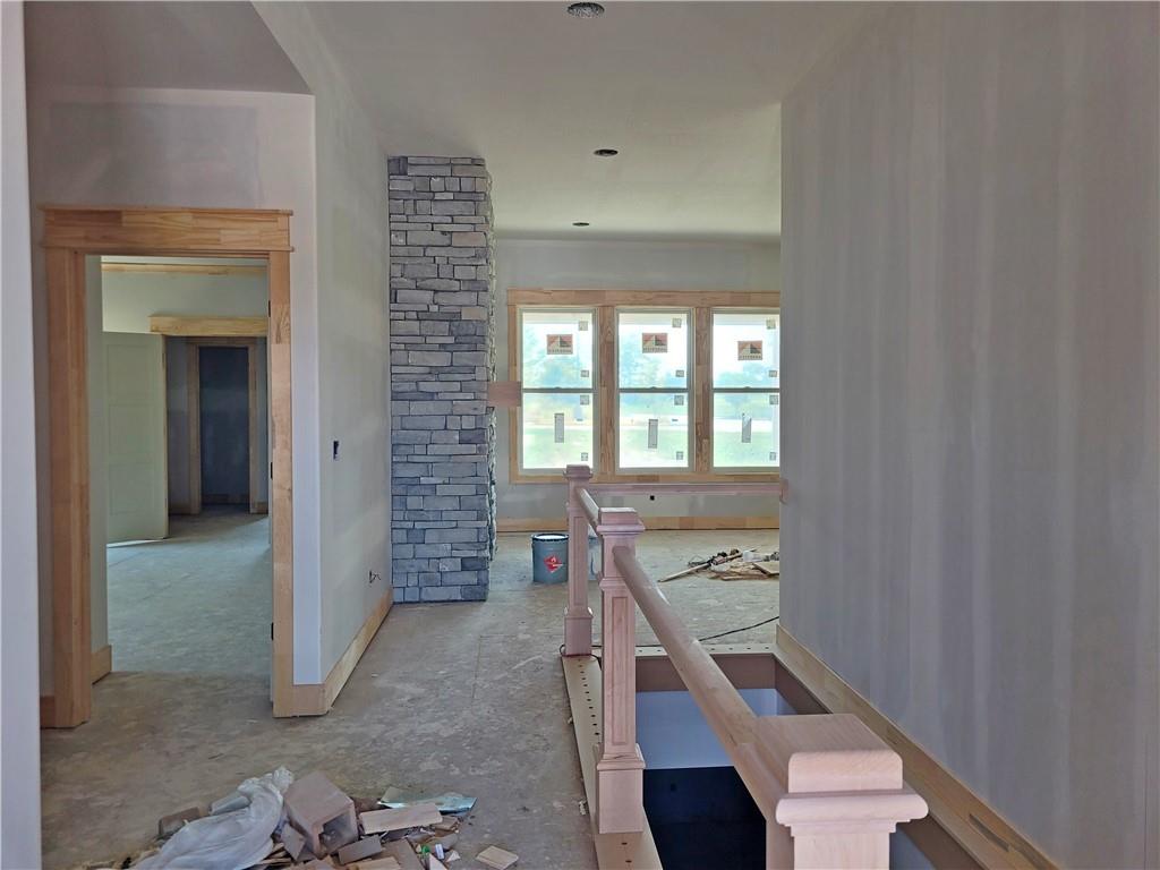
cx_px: 580
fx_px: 871
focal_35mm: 26
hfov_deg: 67.3
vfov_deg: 53.1
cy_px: 435
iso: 64
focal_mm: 5.4
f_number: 1.8
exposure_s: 1/120
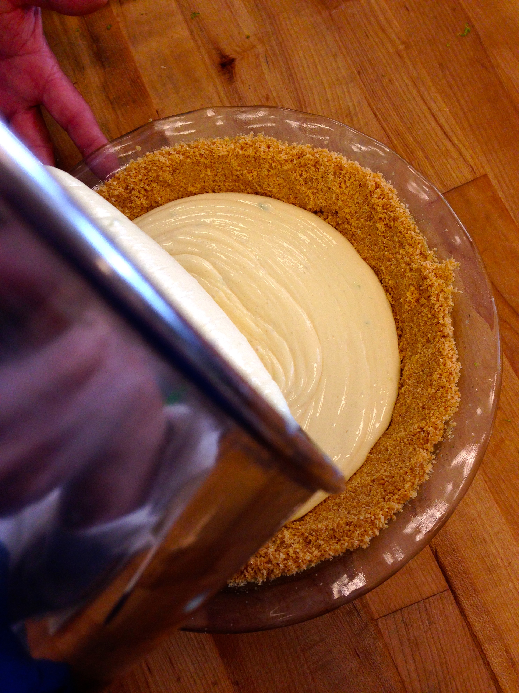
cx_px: 260
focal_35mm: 33
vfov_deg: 55.4
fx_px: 660
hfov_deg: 42.9
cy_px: 346
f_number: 2.4
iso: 80
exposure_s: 1/120
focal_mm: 4.12
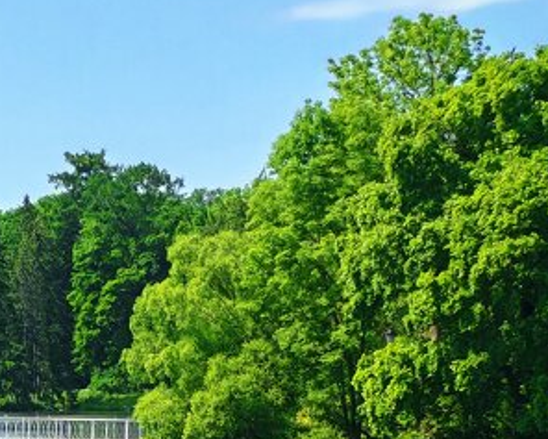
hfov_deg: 10.1
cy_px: 510
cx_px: 87
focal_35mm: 190
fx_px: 3083
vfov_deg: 8.1
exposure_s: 1/850
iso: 50
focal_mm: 5.52
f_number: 1.95
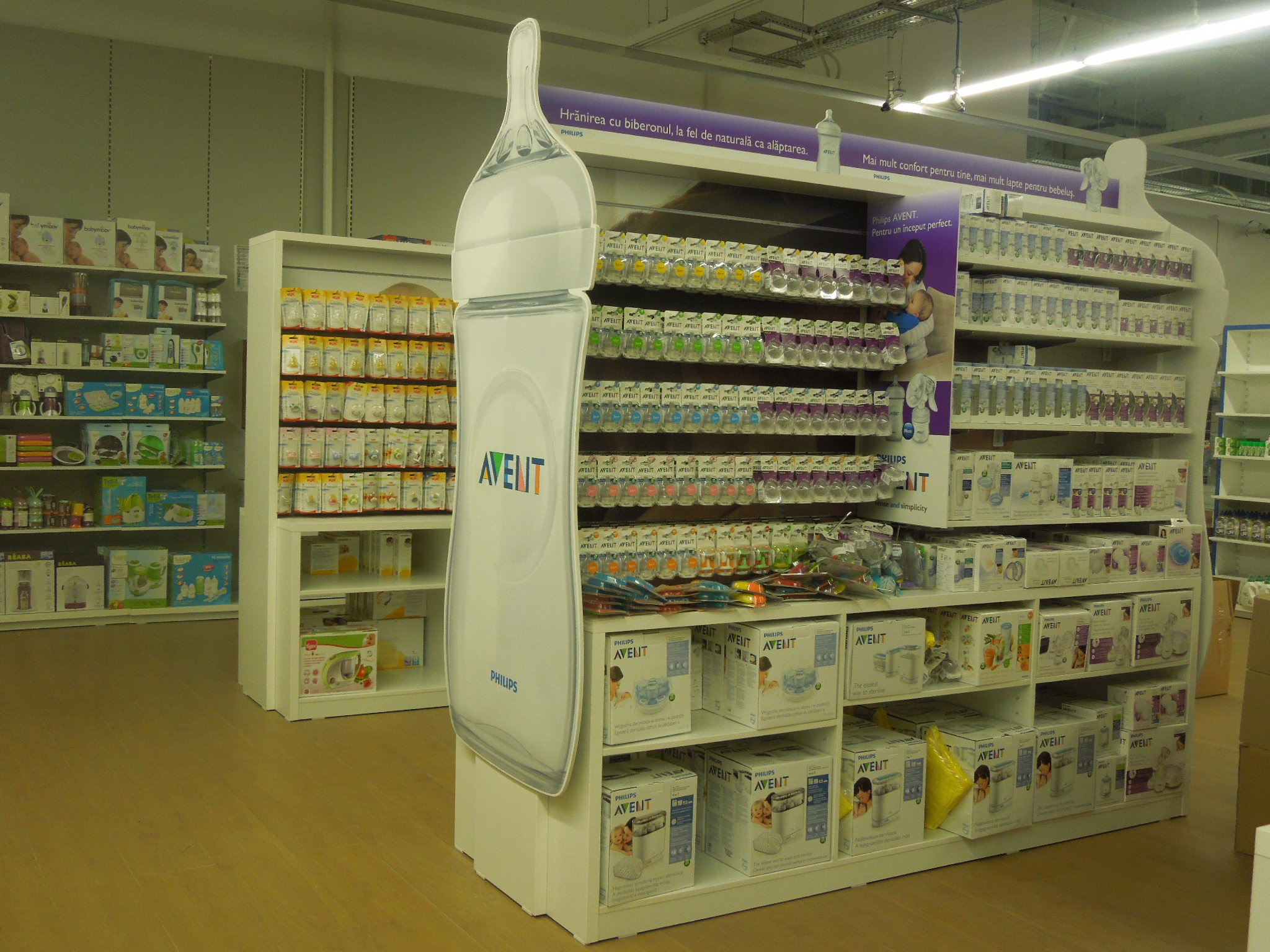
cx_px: 635
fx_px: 1284
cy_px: 476
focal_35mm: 35
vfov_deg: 40.7
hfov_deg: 52.6
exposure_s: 1/50
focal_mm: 6.3
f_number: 3.7
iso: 280
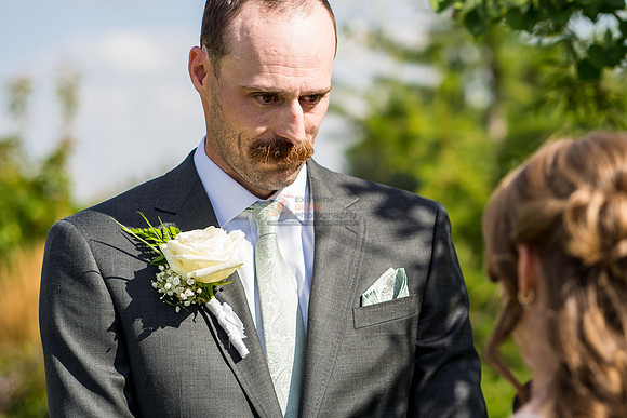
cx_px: 314
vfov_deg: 10.8
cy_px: 209
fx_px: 2212
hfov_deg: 16.1
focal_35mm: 127
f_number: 2.8
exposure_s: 1/3200
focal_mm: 85
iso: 250
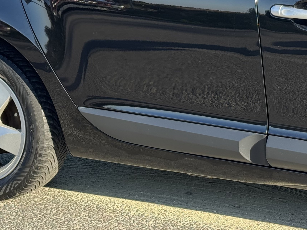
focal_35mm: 113
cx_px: 128
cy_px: 4
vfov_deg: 13.0
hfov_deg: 17.4
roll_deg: +0.1
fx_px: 1002
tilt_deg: -4.5
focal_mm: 6.76
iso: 64
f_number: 1.78
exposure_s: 1/535
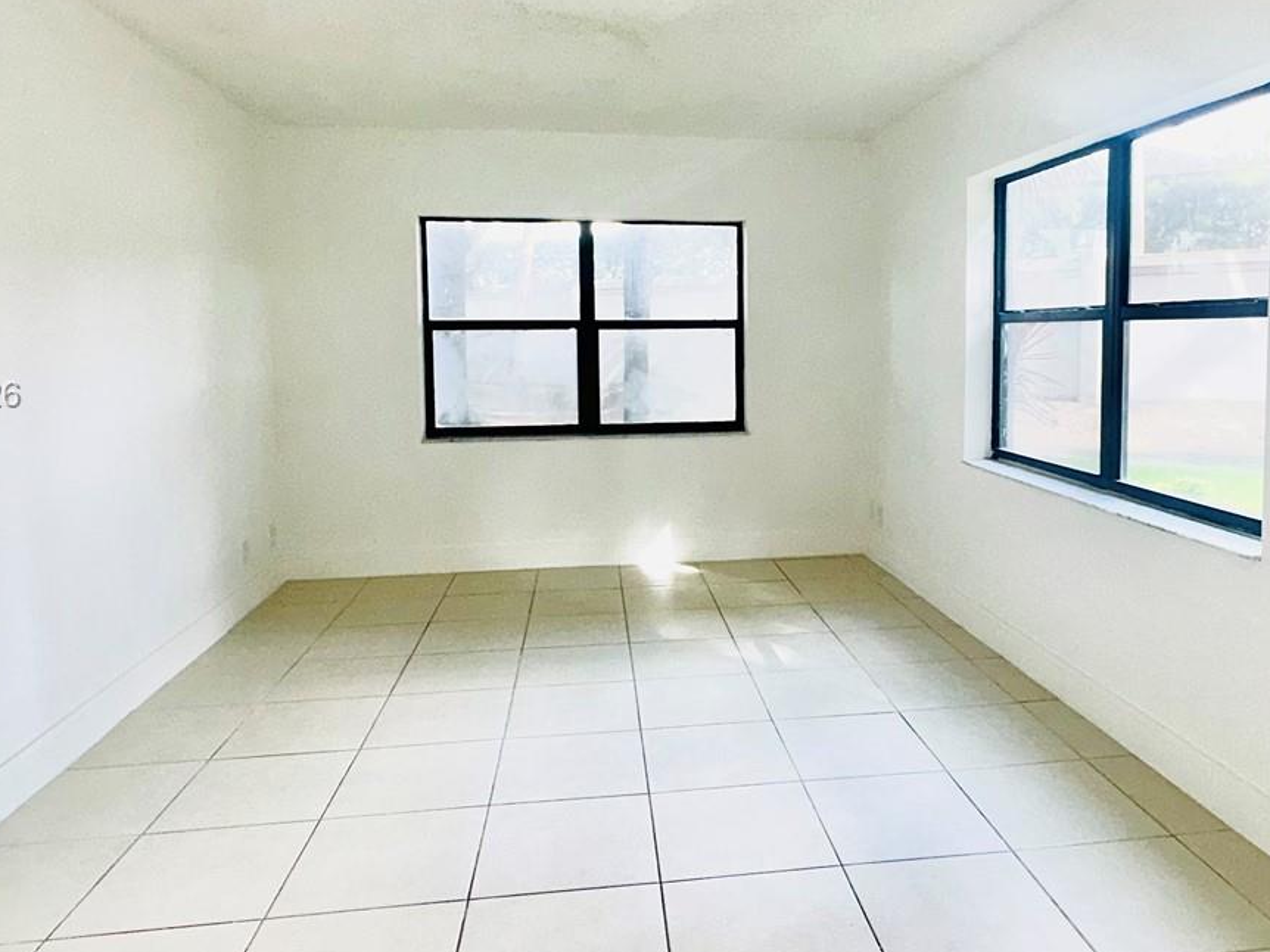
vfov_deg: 52.8
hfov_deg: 66.9
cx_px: 740
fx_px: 954
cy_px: 396
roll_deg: +0.0
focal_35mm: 26
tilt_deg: -4.8
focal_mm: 2.22
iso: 80
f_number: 2.2
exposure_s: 1/122
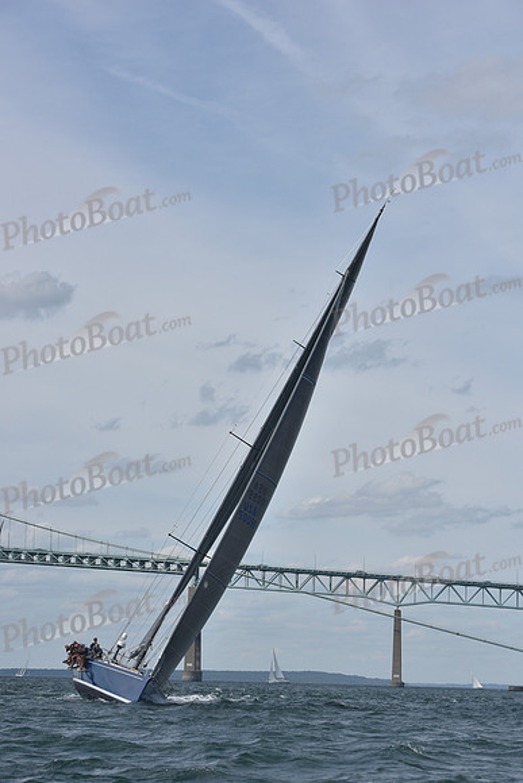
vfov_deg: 20.8
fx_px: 2134
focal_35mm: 98
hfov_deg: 14.0
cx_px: 262
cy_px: 392
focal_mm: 98
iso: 320
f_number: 8
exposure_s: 1/800
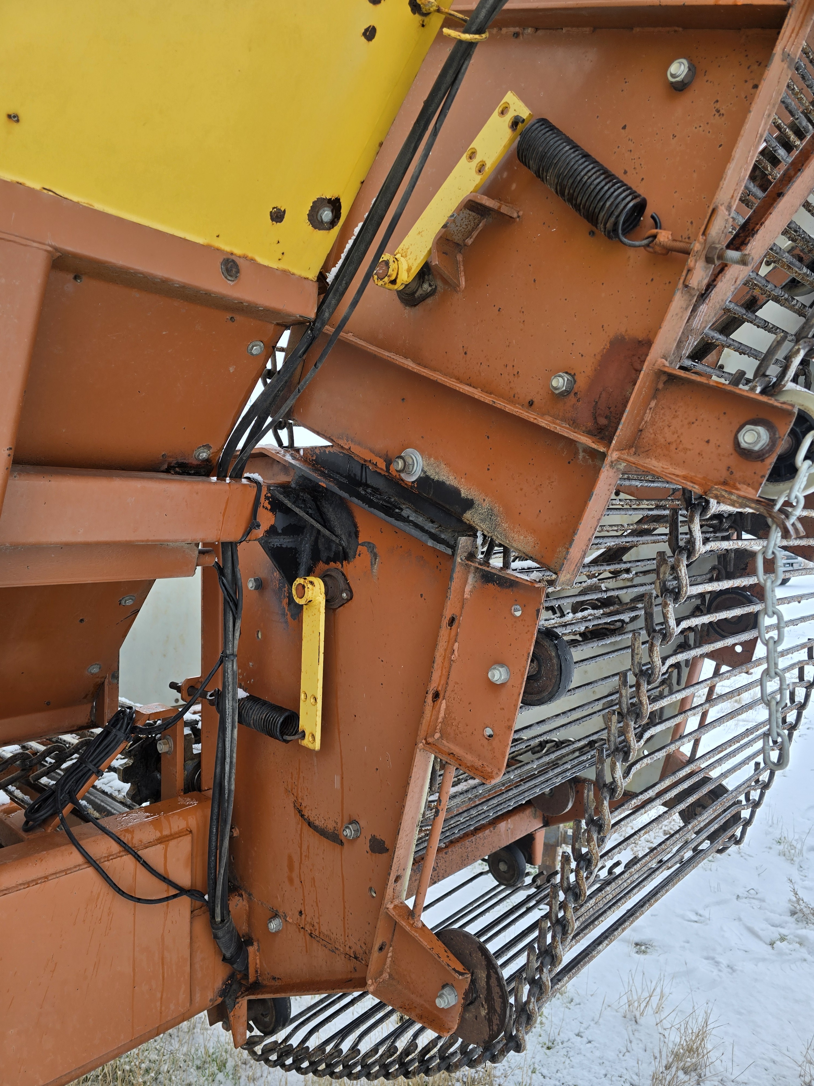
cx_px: 407
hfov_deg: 58.9
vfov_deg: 73.9
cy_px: 543
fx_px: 721
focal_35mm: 23
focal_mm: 6.3
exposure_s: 1/222
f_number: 1.7
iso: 12
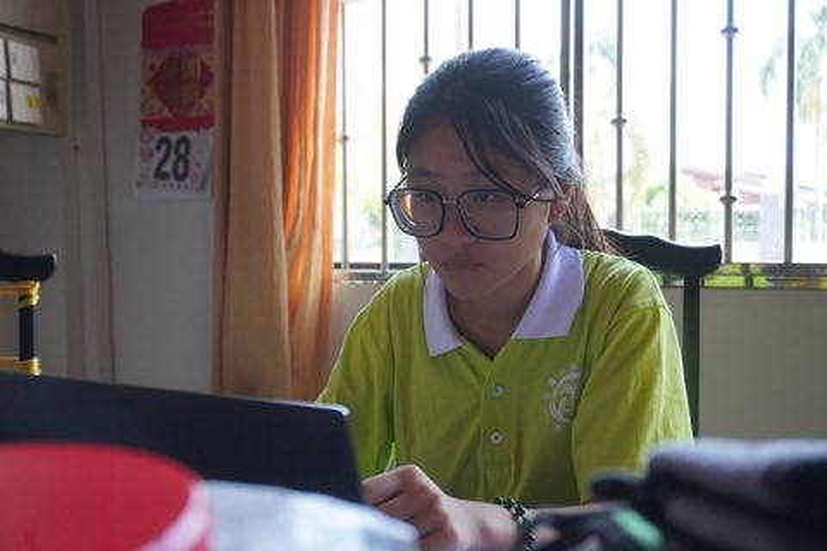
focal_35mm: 38
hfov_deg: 51.3
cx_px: 414
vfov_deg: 35.5
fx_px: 861
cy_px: 276
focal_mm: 25
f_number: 4.5
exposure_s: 1/160
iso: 1600
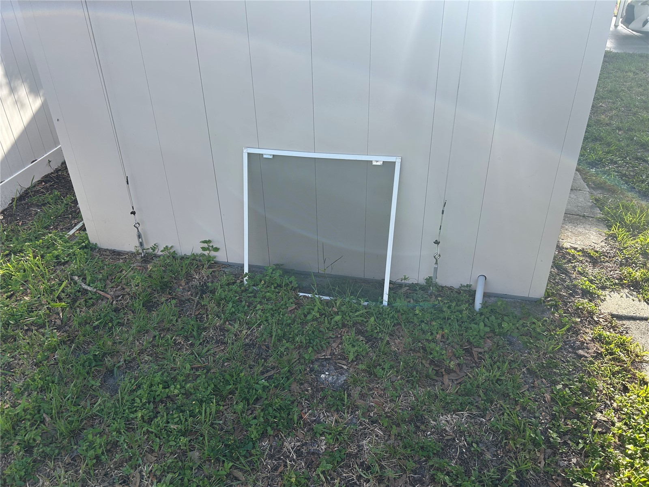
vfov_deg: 53.1
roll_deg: +1.1
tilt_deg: -30.1
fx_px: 487
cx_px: 324
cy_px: 244
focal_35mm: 26
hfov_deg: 67.3
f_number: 1.5
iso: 50
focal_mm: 5.7
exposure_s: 1/932
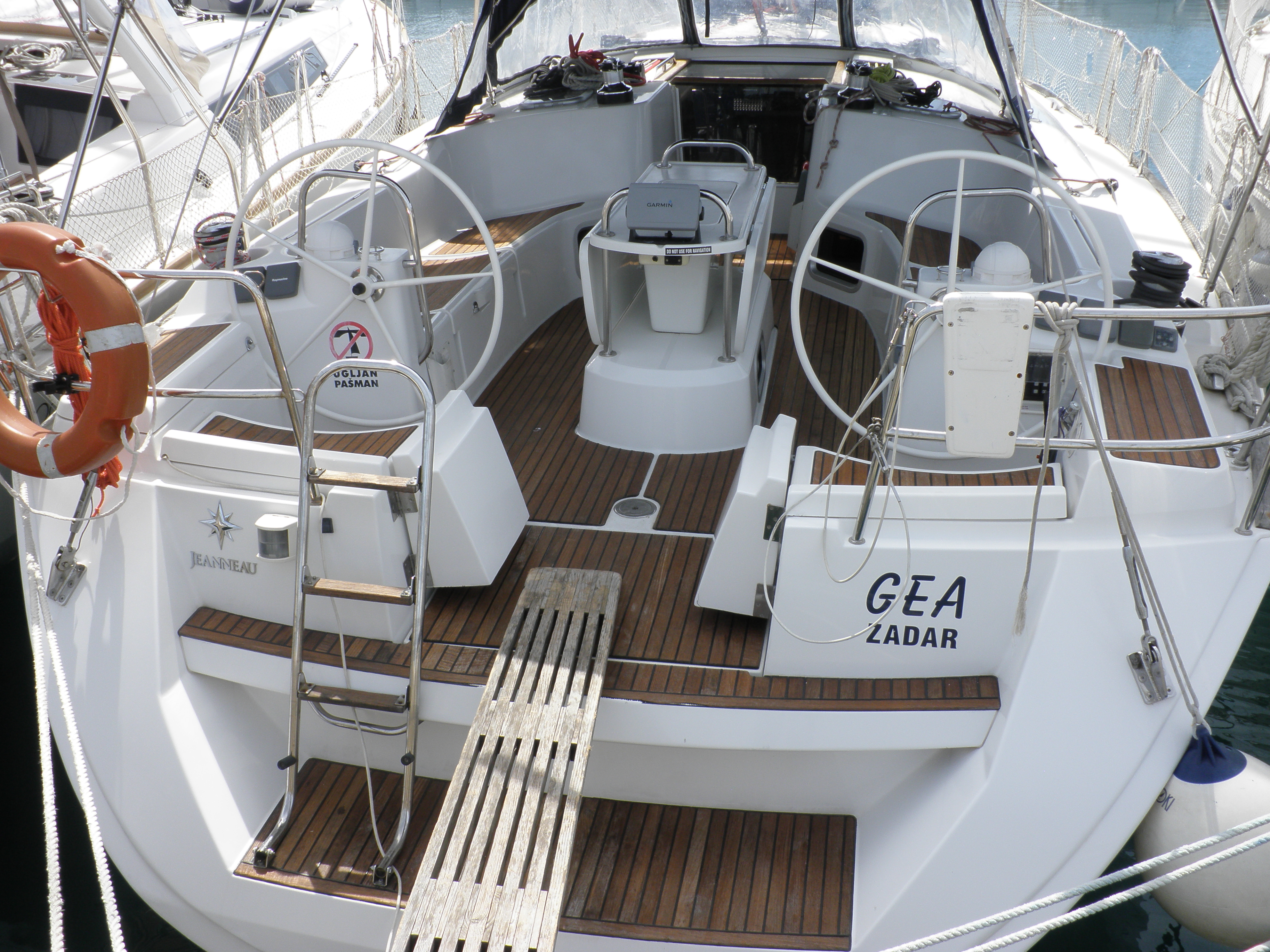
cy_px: 476
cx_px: 635
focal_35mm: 36
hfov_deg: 51.4
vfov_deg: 39.7
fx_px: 1321
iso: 64
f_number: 5.6
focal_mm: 6.3
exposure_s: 1/200
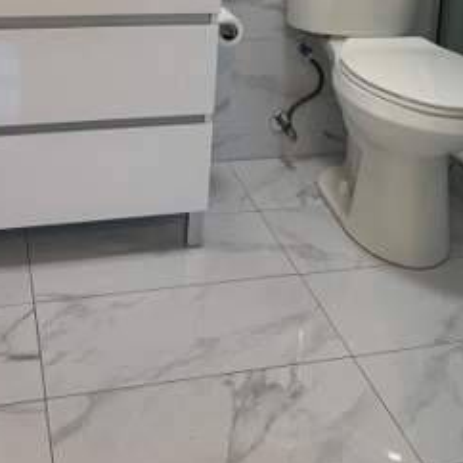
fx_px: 847
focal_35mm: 56
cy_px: -78
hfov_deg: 30.6
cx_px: 220
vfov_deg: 27.3
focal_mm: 6.76
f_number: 1.78
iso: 160
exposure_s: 1/120
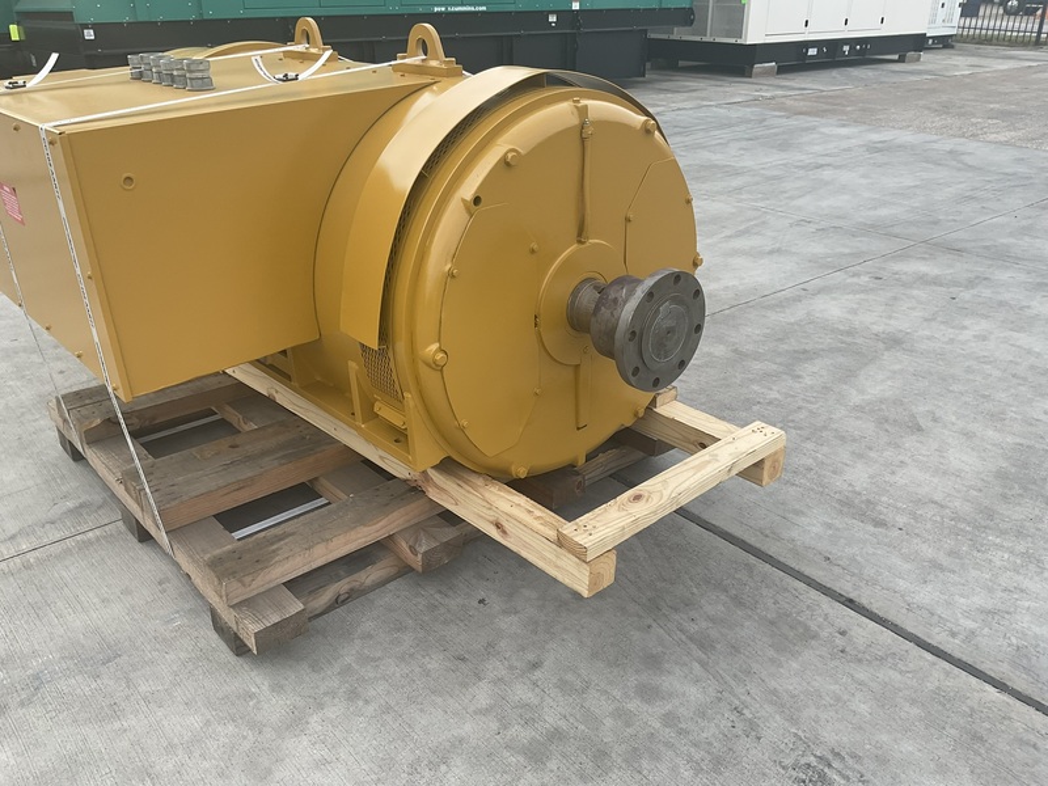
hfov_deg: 61.7
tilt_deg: -23.3
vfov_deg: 48.2
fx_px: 878
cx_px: 524
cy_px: 393
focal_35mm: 29
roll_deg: -0.1
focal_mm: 3
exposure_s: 1/383
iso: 16
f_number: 1.8
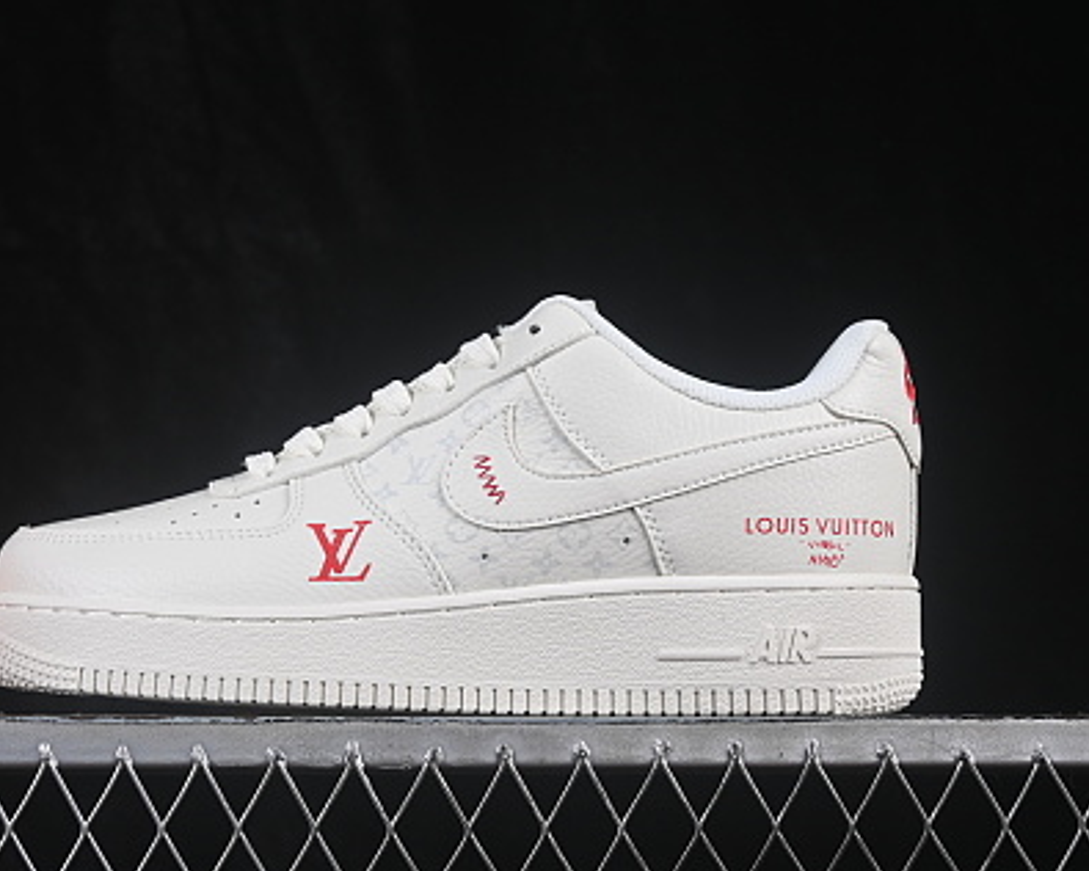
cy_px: 431
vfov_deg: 17.3
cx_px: 463
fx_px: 2868
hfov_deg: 21.5
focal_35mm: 89
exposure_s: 1/80
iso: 160
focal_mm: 50
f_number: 8
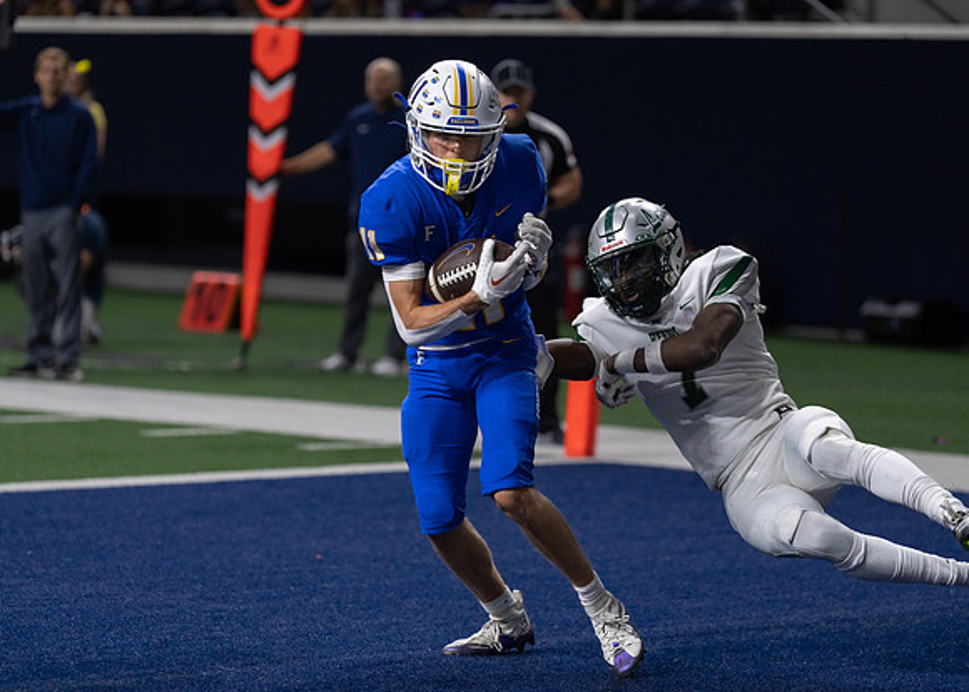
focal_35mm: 164
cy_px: 332
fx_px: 4501
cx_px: 418
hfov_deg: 12.3
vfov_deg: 8.8
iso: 1000
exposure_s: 1/1000
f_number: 2.8
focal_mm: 146
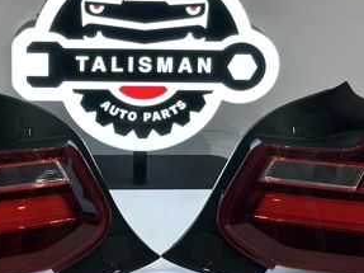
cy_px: 45
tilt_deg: -11.4
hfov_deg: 18.4
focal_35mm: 107
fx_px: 1125
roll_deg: -0.5
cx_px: 143
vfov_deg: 13.7
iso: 100
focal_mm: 6.86
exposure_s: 1/100
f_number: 1.78
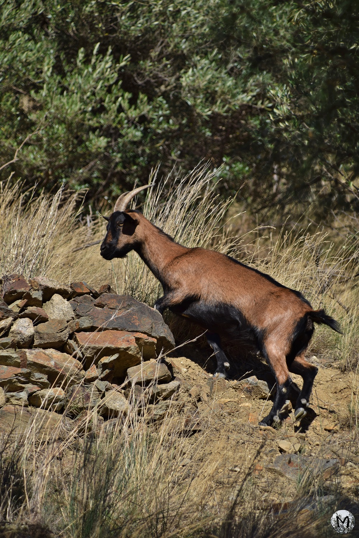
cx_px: 180
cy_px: 269
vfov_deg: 8.3
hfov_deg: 5.6
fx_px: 3702
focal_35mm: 248
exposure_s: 1/640
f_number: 6.3
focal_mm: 165
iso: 200
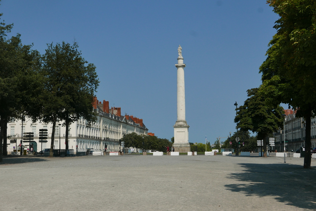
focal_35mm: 52
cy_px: 106
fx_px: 457
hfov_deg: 38.2
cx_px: 158
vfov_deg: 26.0
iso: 200
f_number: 5.6
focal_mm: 23.6
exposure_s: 1/2000
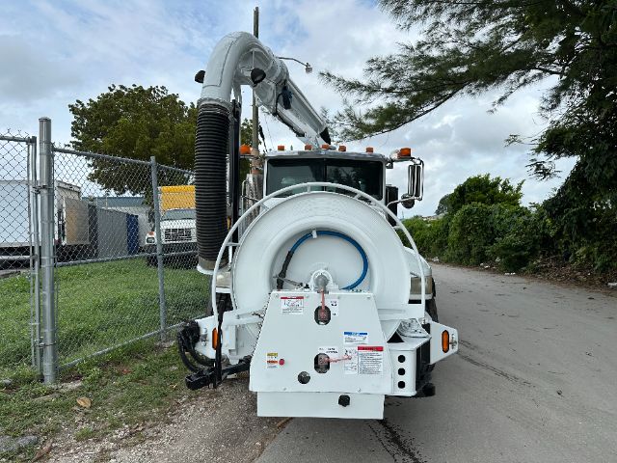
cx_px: 308
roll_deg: -0.1
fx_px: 428
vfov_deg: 56.8
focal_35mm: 24
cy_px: 232
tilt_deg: +3.8
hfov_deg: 71.6
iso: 80
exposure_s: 1/4762
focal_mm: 6.86
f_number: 1.78
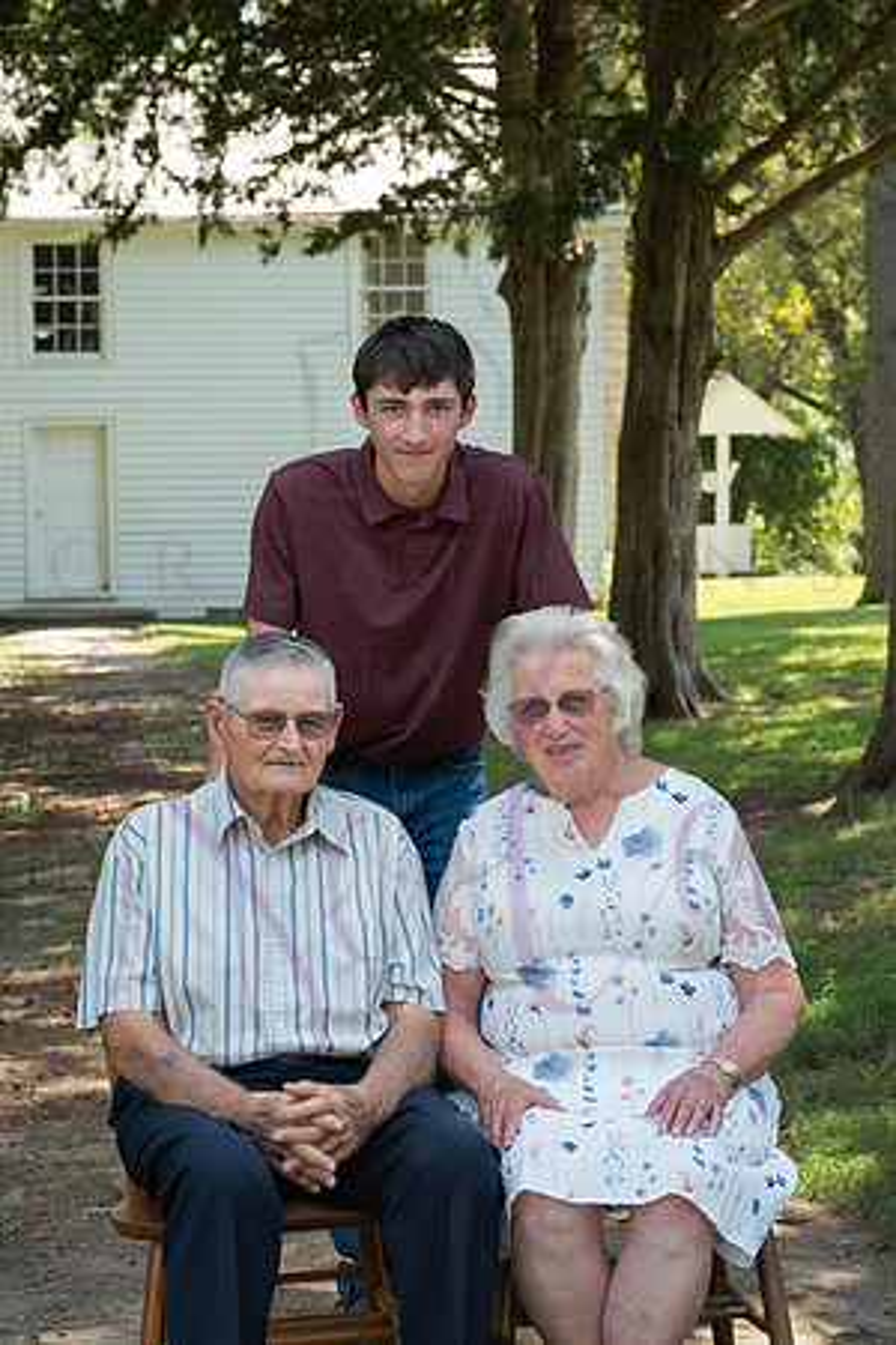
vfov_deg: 24.5
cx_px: 448
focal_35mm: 83
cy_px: 672
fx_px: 3098
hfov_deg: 16.5
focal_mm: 83
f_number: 8
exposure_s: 1/160
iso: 400
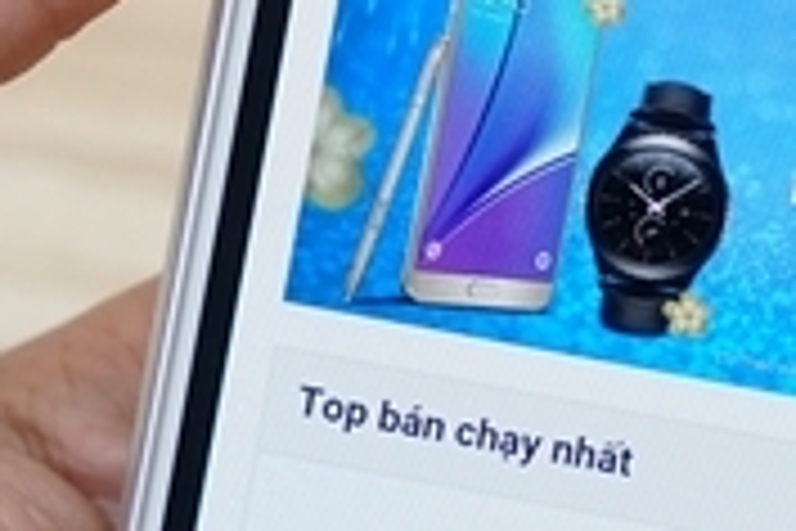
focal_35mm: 307
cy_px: 295
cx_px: 517
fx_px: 6788
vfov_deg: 4.5
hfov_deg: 6.7
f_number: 7.1
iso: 800
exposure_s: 1/100
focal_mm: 53
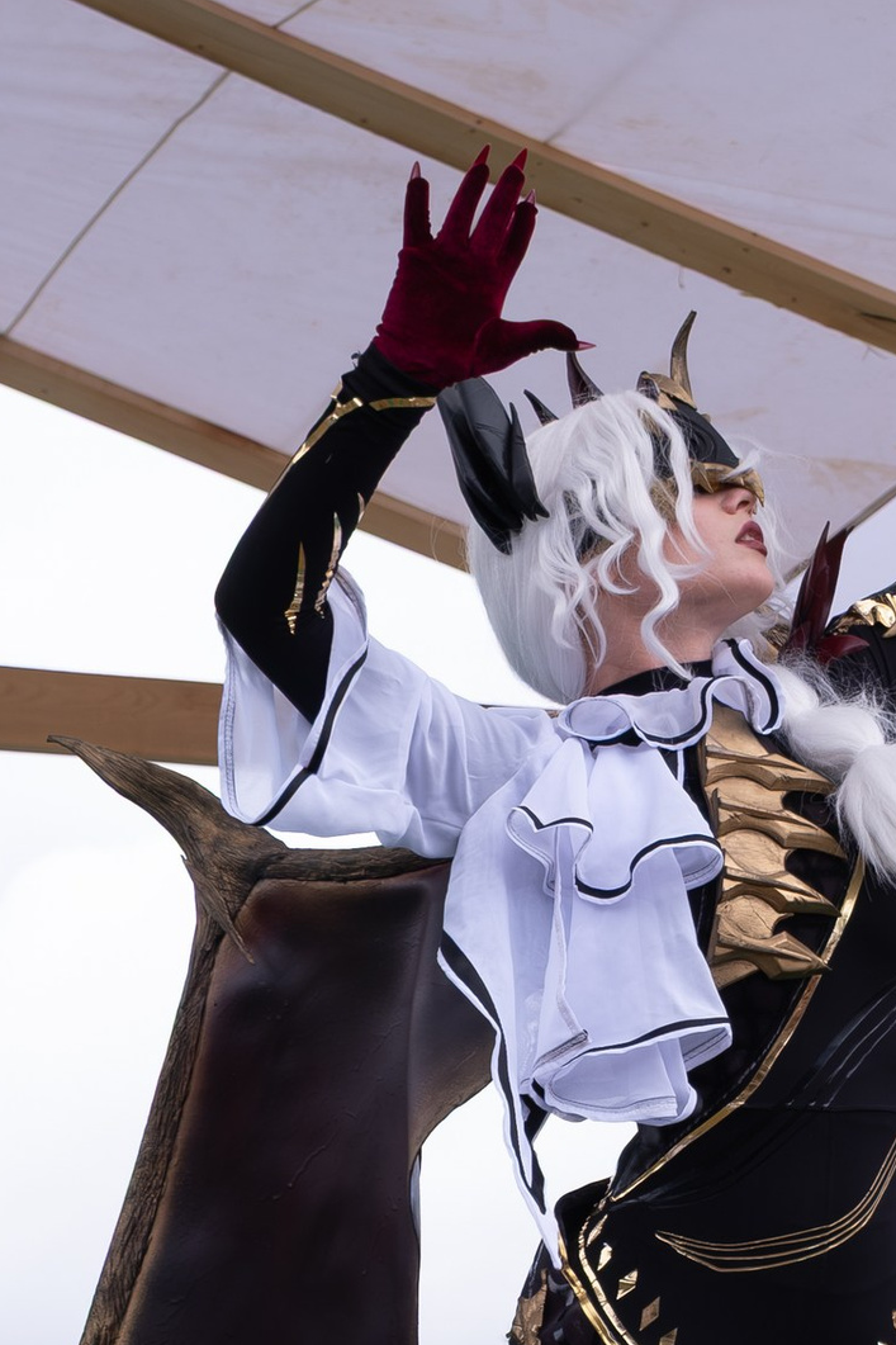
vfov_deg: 13.4
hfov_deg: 9.0
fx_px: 5676
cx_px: 697
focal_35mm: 152
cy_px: 1064
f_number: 3.2
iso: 200
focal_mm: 28.3
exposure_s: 1/1250
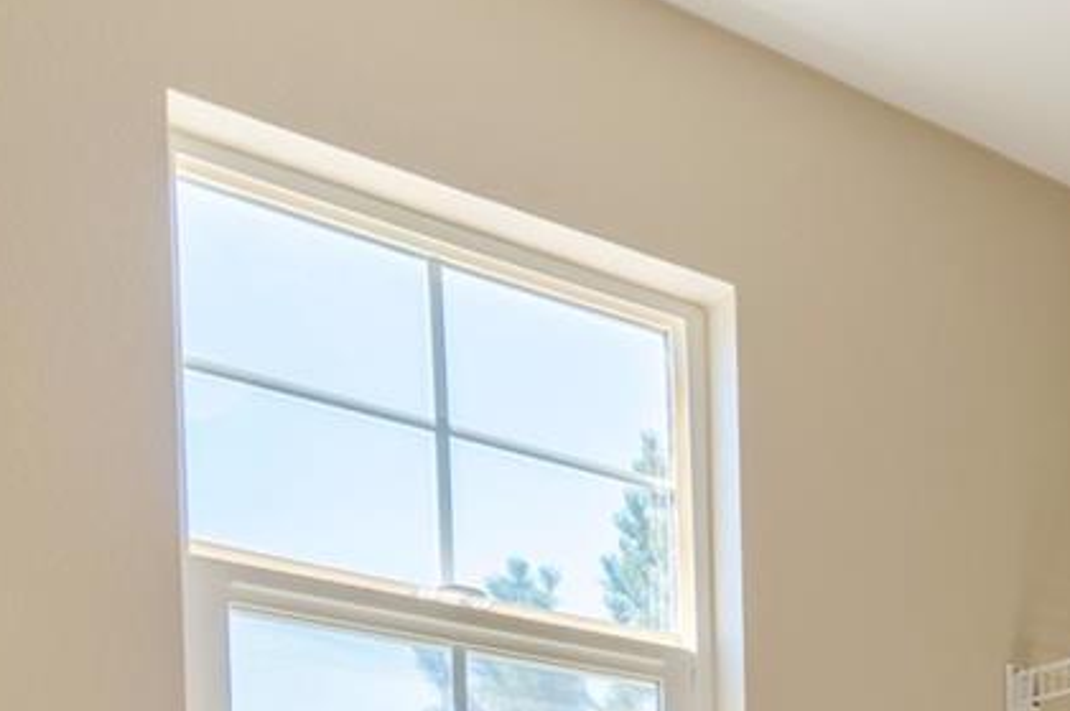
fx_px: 1811
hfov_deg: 26.6
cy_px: 1133
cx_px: 1475
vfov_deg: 18.9
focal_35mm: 61
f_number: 8
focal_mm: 16
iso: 100
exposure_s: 1/250
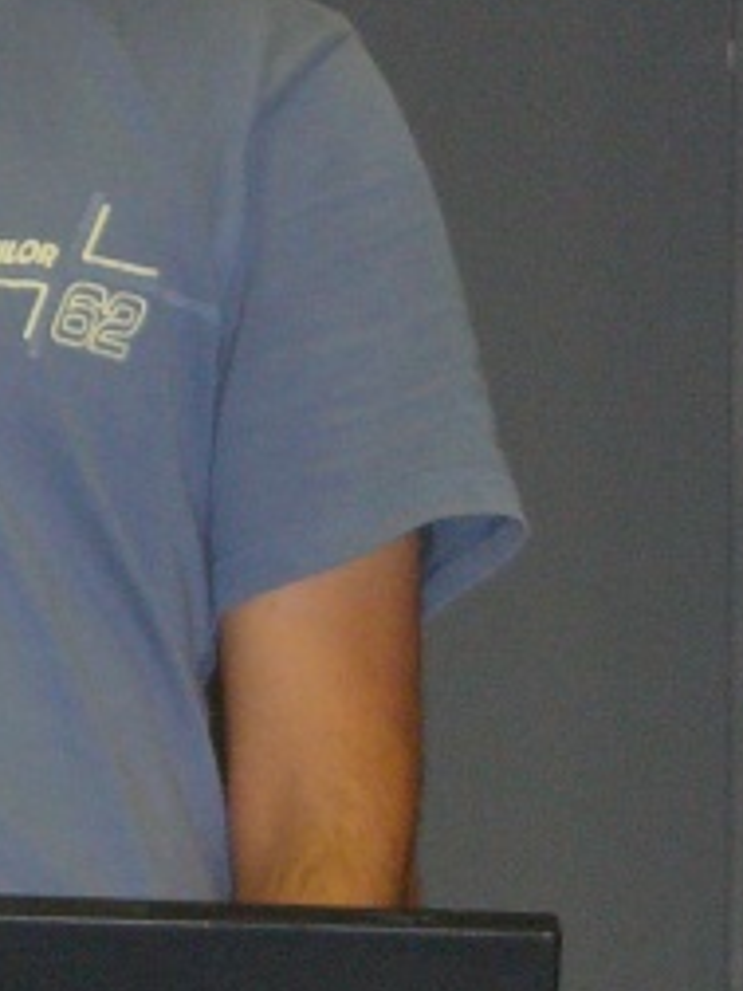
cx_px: -279
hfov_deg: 4.8
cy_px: 197
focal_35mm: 311
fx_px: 8900
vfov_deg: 6.4
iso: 200
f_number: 2.8
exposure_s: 1/80
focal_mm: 16.3
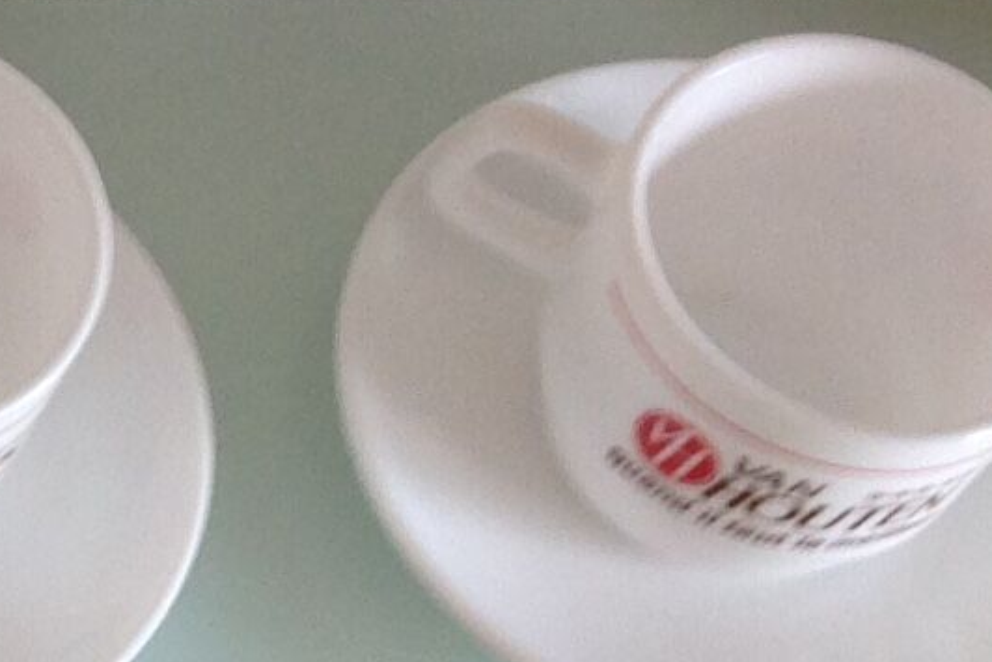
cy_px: 737
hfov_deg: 10.8
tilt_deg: -64.4
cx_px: -861
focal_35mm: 177
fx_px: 4878
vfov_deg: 7.7
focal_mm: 4.28
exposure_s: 1/25
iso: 50
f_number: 2.4
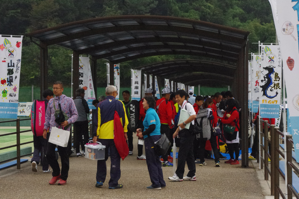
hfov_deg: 24.8
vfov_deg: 16.6
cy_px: 100
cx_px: 150
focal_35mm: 82
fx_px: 680
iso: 6400
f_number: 18
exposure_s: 1/250
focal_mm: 55
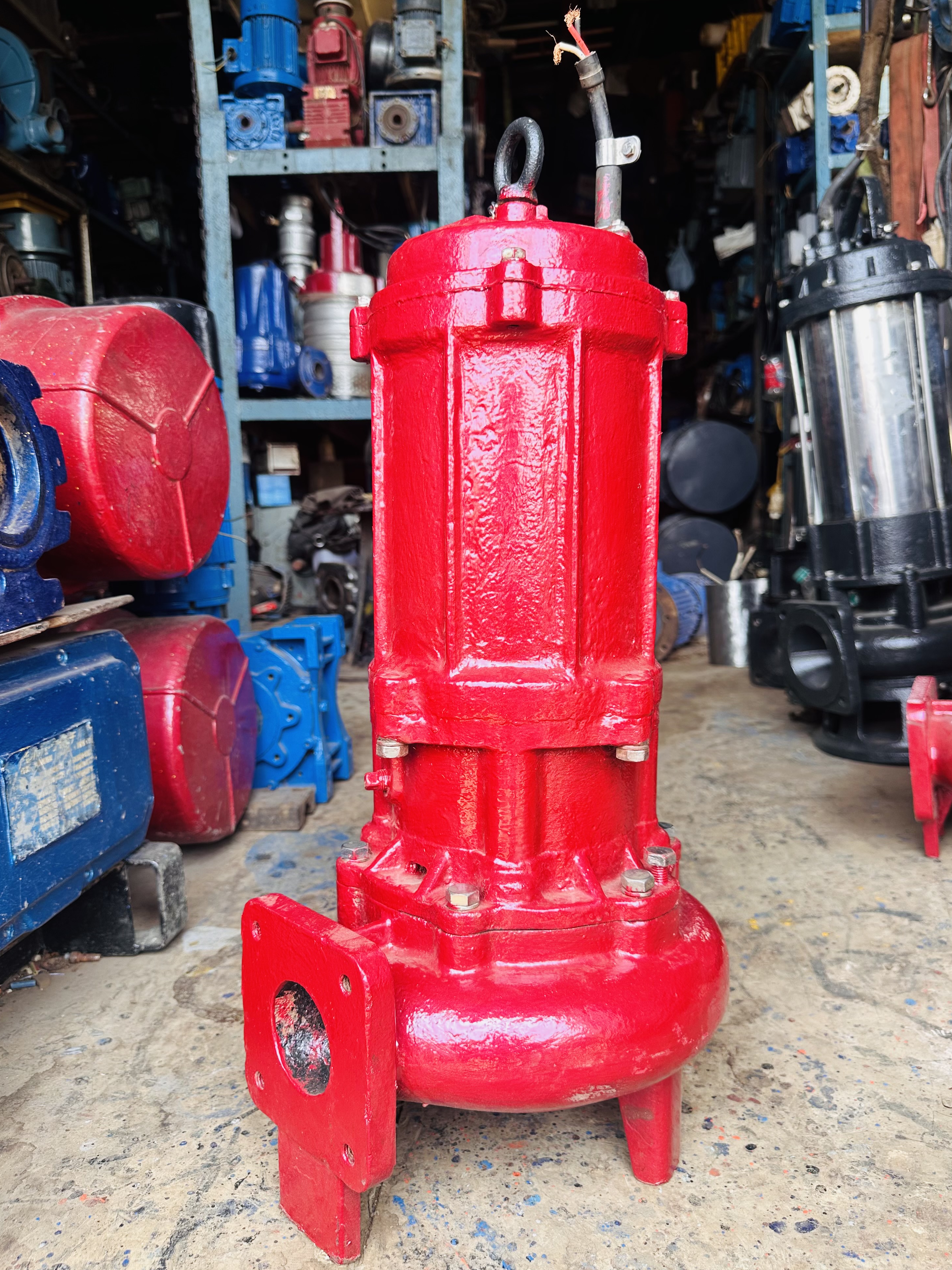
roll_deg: +2.2
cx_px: 478
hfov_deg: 54.9
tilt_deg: -5.9
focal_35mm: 25
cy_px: 623
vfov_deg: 69.4
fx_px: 917
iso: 64
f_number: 1.78
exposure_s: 1/121
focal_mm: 6.86
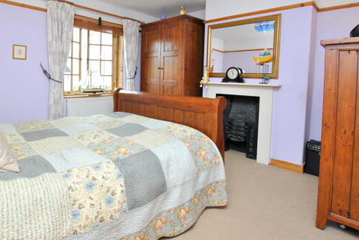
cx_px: 142
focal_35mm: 20
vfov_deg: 60.9
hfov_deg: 82.8
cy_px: 85
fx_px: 200
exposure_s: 1/30
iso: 500
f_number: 8
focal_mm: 10
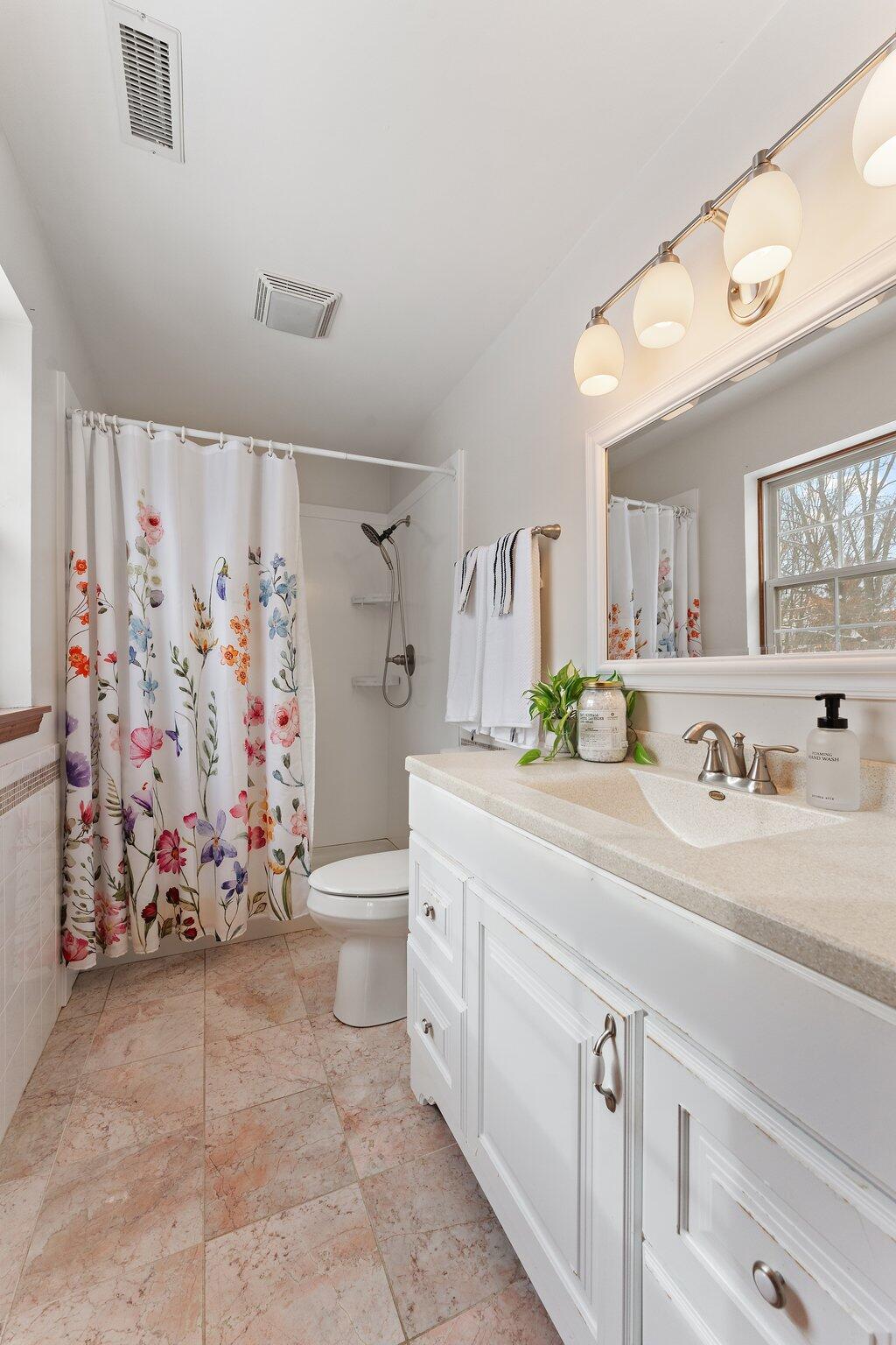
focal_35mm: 14
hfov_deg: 81.2
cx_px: 448
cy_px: 672
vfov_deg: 104.3
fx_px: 523
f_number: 9
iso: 800
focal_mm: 14
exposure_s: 1/50
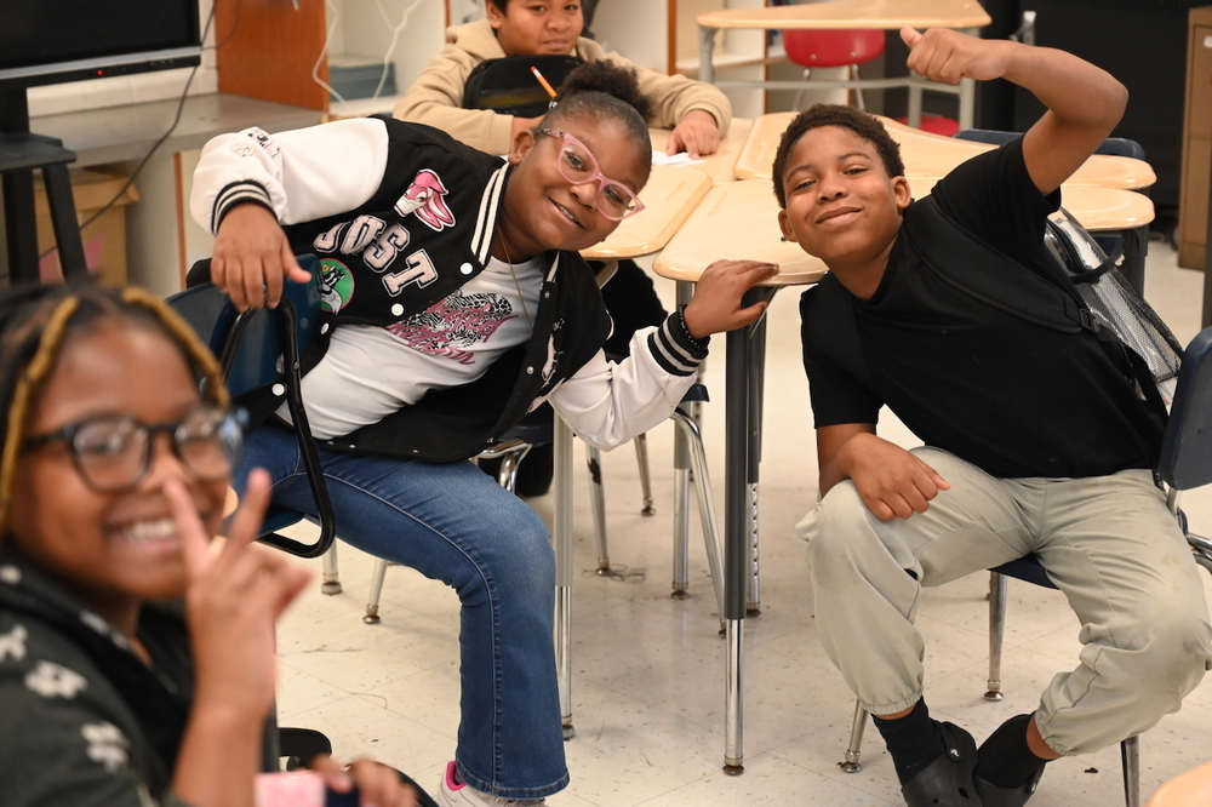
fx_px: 2356
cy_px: 404
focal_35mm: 70
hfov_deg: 28.9
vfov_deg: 19.4
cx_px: 606
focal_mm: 70
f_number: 4.5
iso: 3200
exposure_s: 1/200
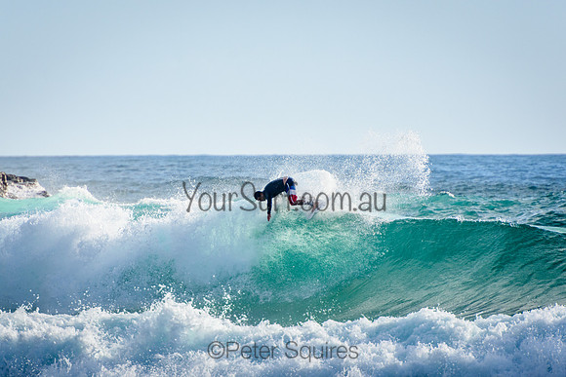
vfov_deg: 2.3
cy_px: 188
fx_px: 9600
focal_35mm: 611
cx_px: 283
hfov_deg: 3.4
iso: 320
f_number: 5.6
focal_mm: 400
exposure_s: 1/2000
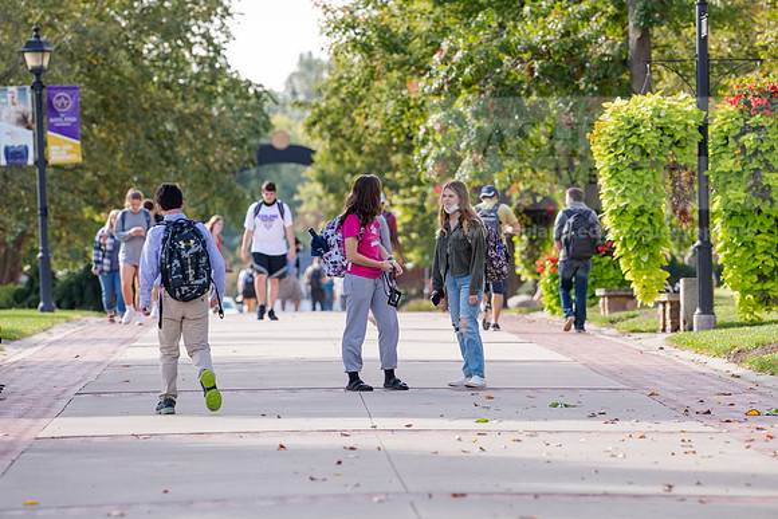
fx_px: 6485
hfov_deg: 6.9
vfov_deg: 4.6
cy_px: 260
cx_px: 389
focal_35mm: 300
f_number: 6.3
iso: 320
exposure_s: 1/320
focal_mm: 300
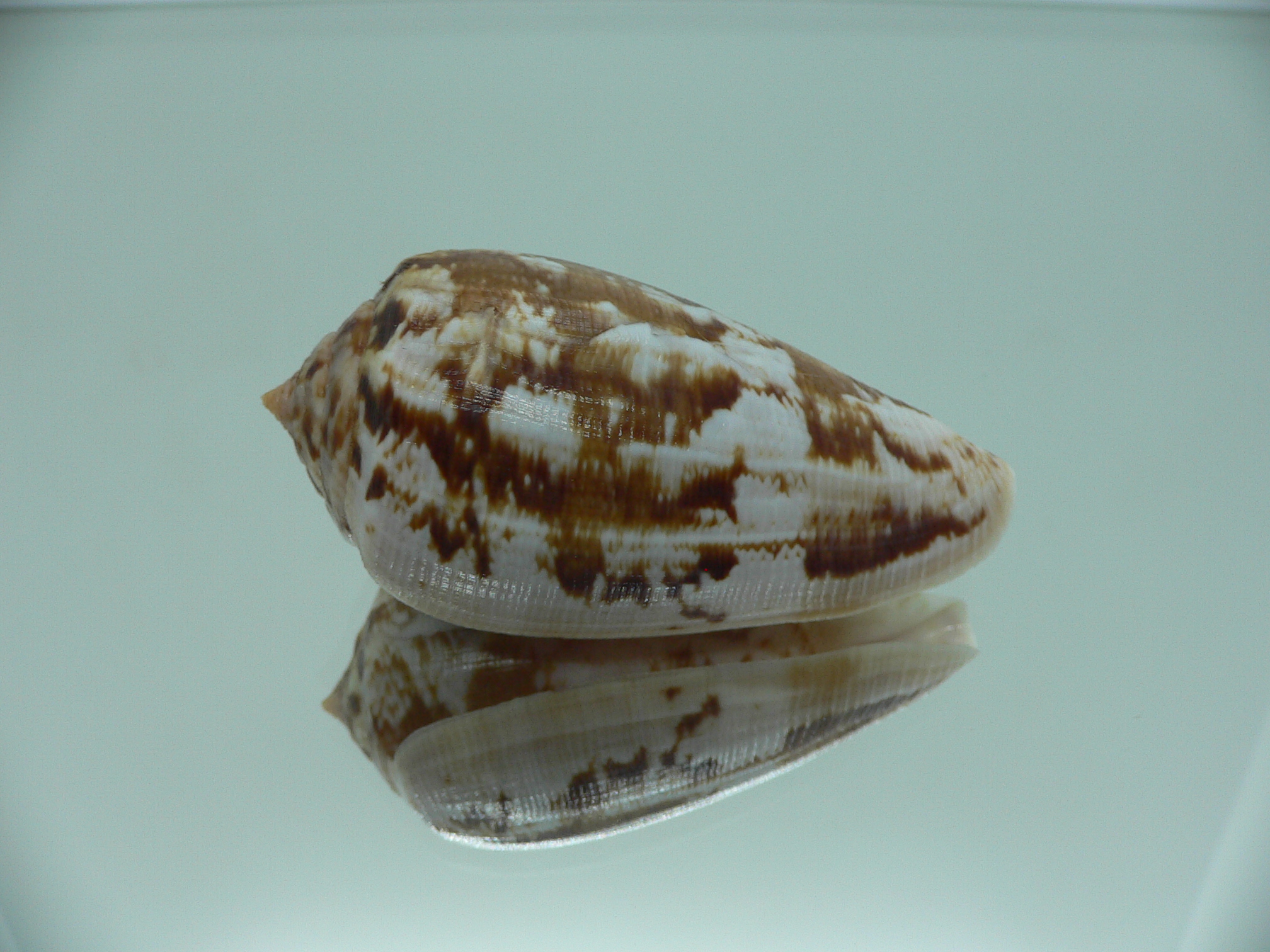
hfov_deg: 52.6
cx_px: 635
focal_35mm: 35
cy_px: 476
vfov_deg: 40.7
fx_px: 1284
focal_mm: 4.6
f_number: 2.8
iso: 80
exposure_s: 1/60
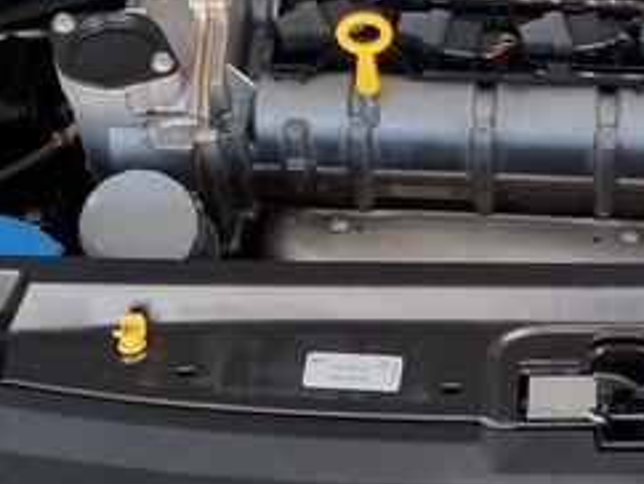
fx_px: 2048
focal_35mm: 110
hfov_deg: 17.5
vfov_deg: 13.5
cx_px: 636
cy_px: 277
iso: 100
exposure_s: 1/100
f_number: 1.8
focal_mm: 5.4
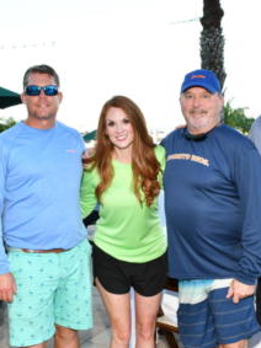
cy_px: 175
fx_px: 513
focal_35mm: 51
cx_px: 118
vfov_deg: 37.5
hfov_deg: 28.5
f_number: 8
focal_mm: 20
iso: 400
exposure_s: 1/160
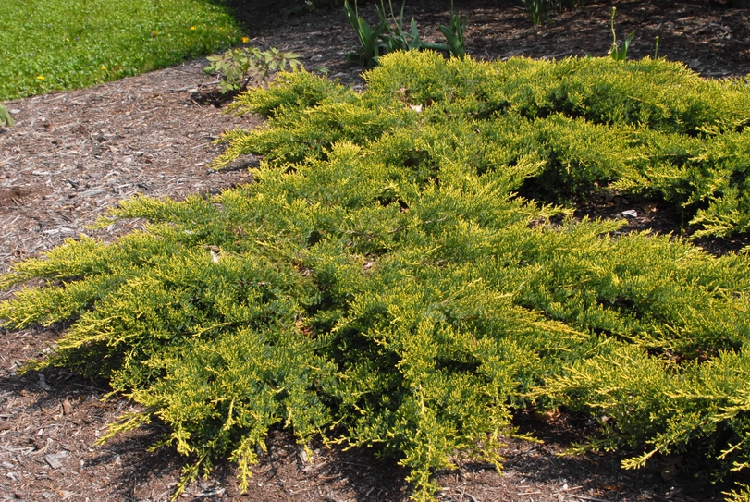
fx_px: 1106
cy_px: 268
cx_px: 352
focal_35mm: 53
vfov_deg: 25.6
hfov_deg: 37.5
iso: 400
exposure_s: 1/350
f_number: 10
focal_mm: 28
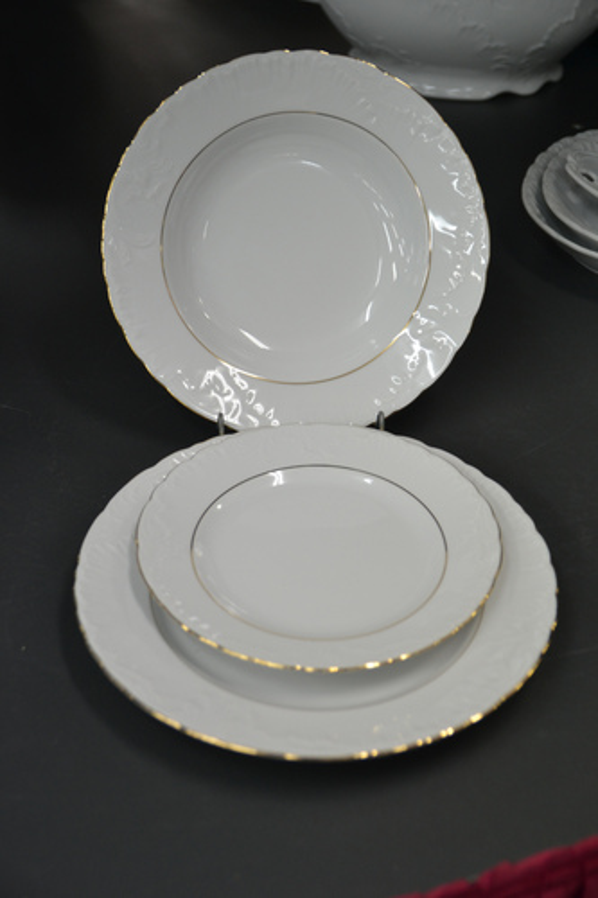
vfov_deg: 35.1
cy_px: 449
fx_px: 1421
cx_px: 299
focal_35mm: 57
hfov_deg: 23.8
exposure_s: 1/60
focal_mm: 38
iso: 400
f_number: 3.8
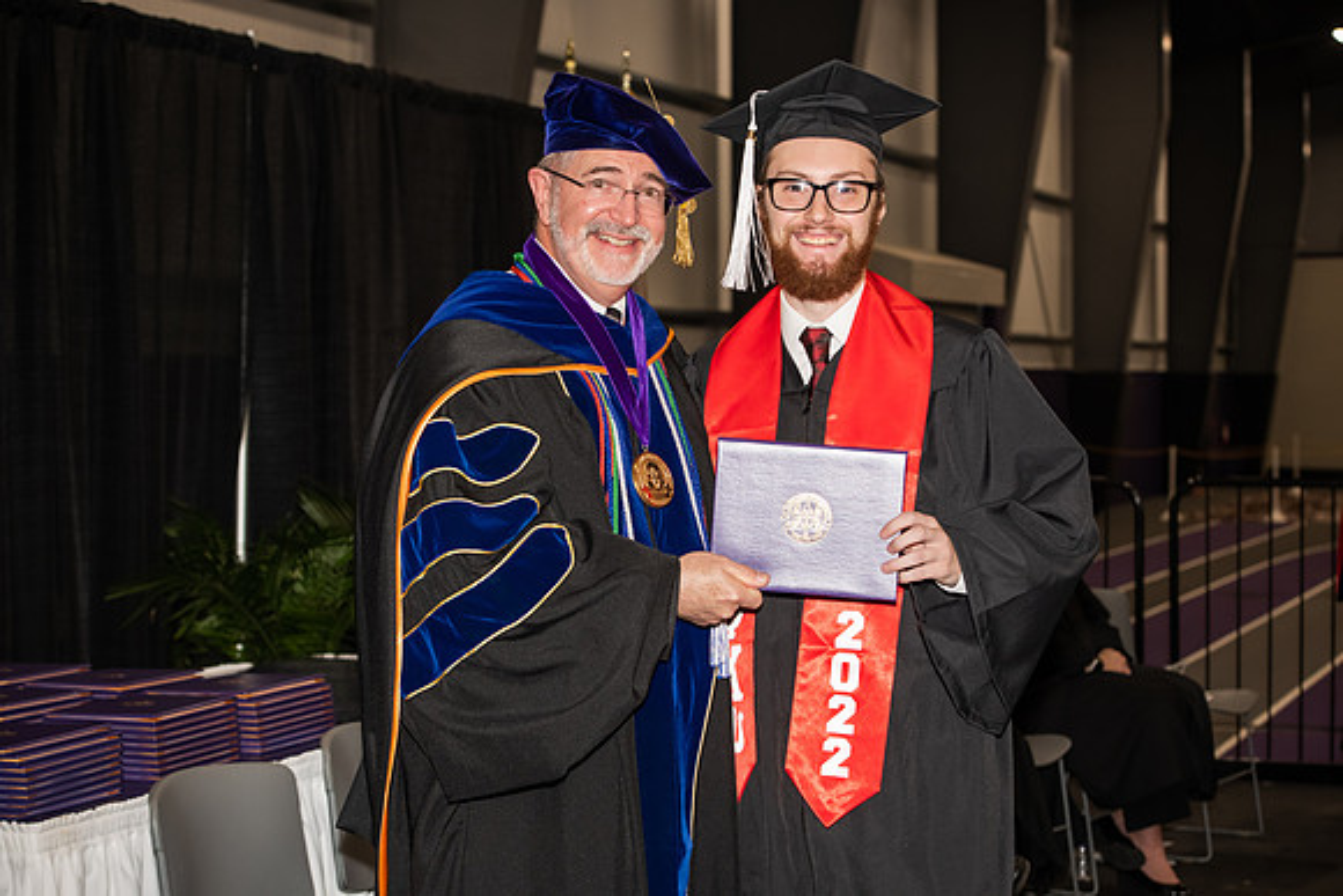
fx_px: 2612
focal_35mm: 70
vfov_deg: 19.5
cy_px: 448
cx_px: 672
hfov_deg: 28.8
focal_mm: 70
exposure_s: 1/200
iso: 1000
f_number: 5.6
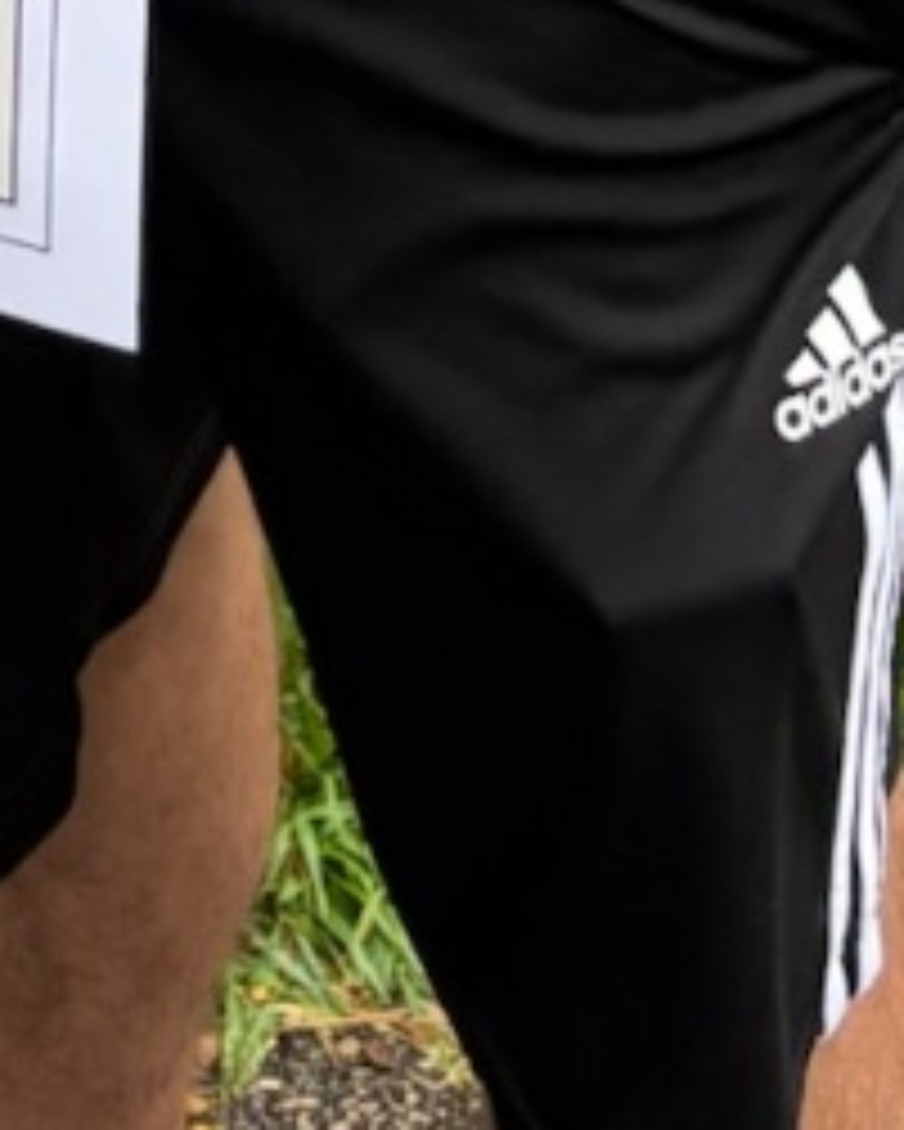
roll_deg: -0.1
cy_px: -2373
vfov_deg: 9.2
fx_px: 5415
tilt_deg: -10.1
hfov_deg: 9.0
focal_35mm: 162
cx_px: -877
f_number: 1.6
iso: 125
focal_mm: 5.96
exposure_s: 1/121
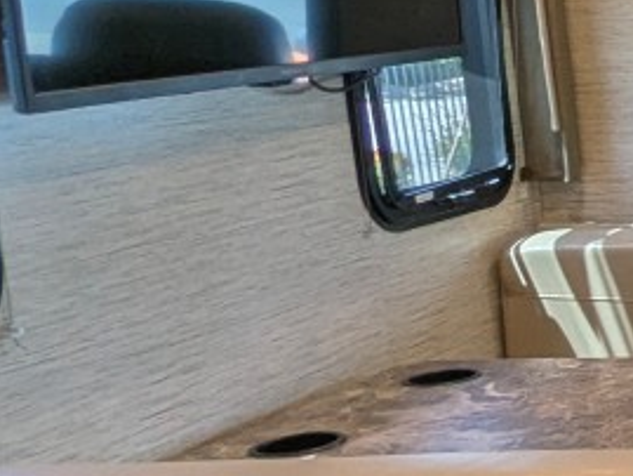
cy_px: 283
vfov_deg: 17.8
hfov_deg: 15.8
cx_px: 1413
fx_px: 1518
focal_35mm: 83
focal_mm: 2.35
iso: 141
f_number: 2.2
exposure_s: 1/120
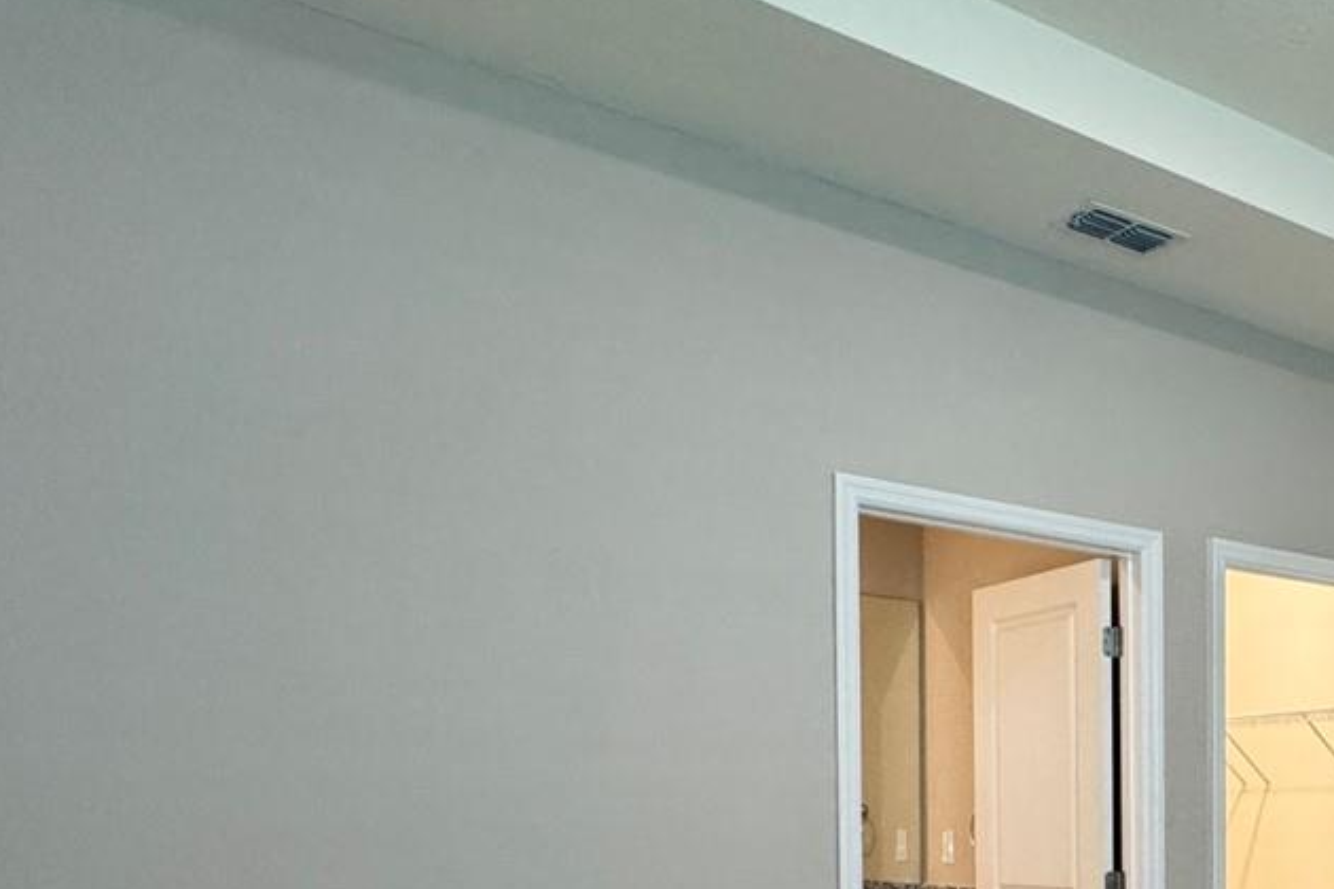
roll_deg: +0.1
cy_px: 849
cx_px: 1480
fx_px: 1371
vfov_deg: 33.5
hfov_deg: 41.1
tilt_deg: -1.3
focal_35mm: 37
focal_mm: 2.22
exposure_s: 1/60
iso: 320
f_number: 2.2
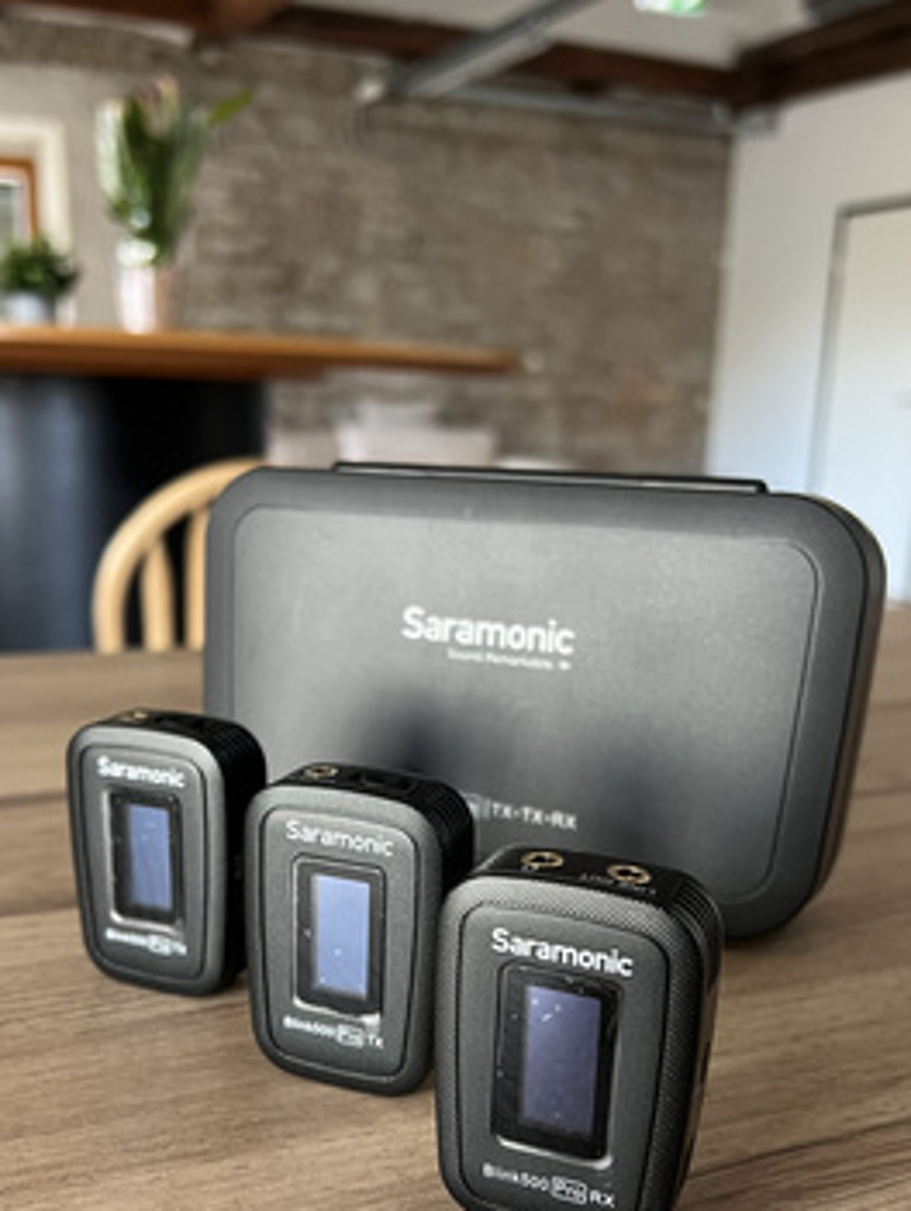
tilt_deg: -15.6
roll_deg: -1.6
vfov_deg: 49.4
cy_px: 787
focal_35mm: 37
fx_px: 1296
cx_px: 412
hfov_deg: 38.7
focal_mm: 5.7
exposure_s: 1/60
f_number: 1.5
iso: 250
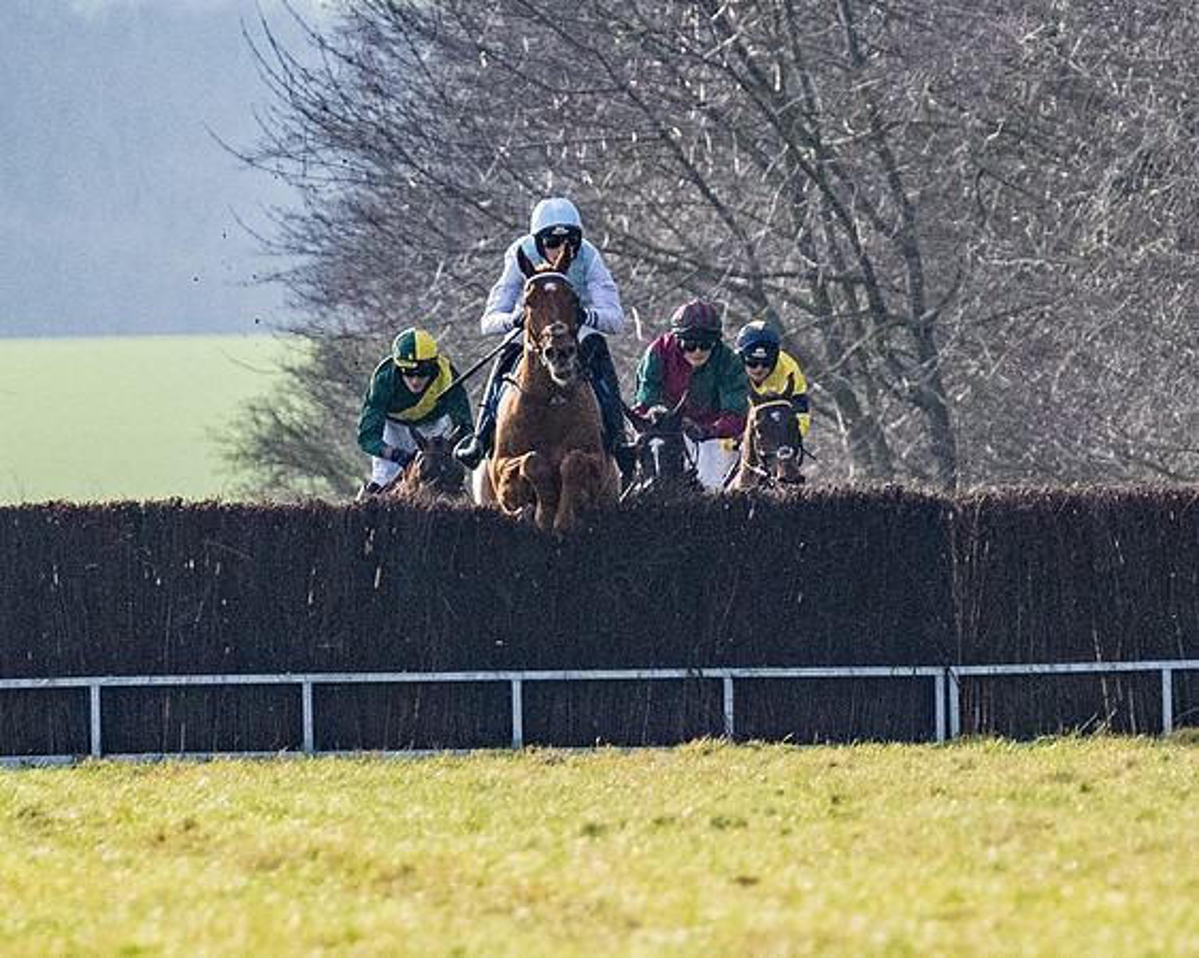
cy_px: 442
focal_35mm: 1023
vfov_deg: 1.5
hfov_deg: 1.9
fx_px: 36277
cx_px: 951
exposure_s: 1/6400
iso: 800
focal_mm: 230
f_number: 4
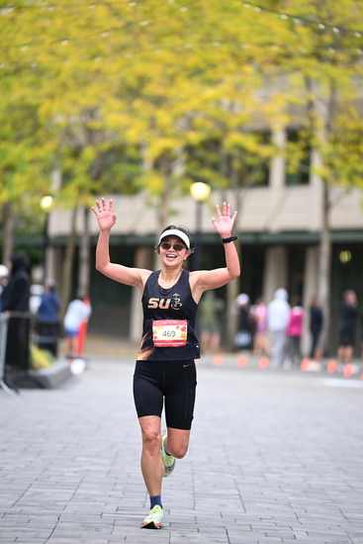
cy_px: 272
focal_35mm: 200
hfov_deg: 6.9
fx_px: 3023
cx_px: 182
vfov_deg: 10.3
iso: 1000
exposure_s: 1/2000
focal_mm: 200
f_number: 2.8
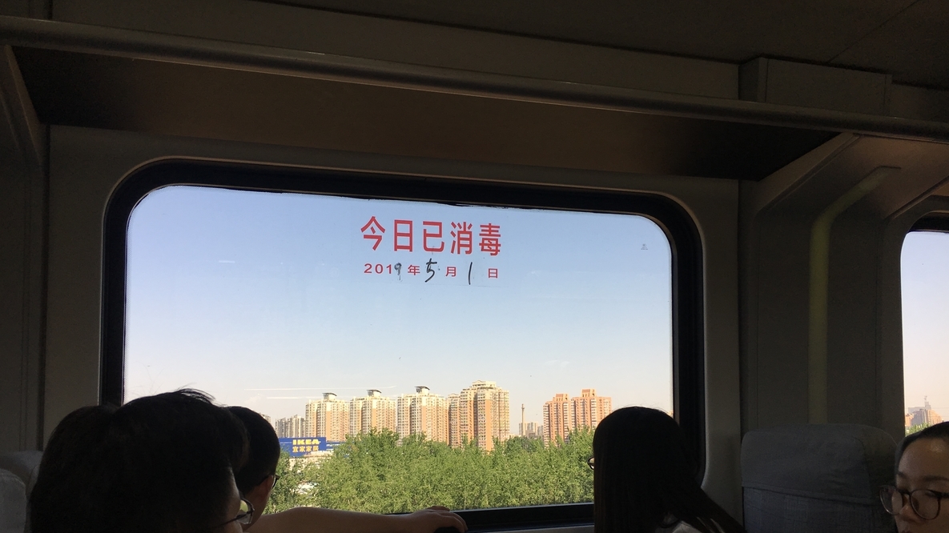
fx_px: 805
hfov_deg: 61.0
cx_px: 474
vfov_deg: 36.5
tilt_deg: +9.6
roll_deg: +1.5
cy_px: 322
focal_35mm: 32
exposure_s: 1/663
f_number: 2.2
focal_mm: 4.15
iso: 25
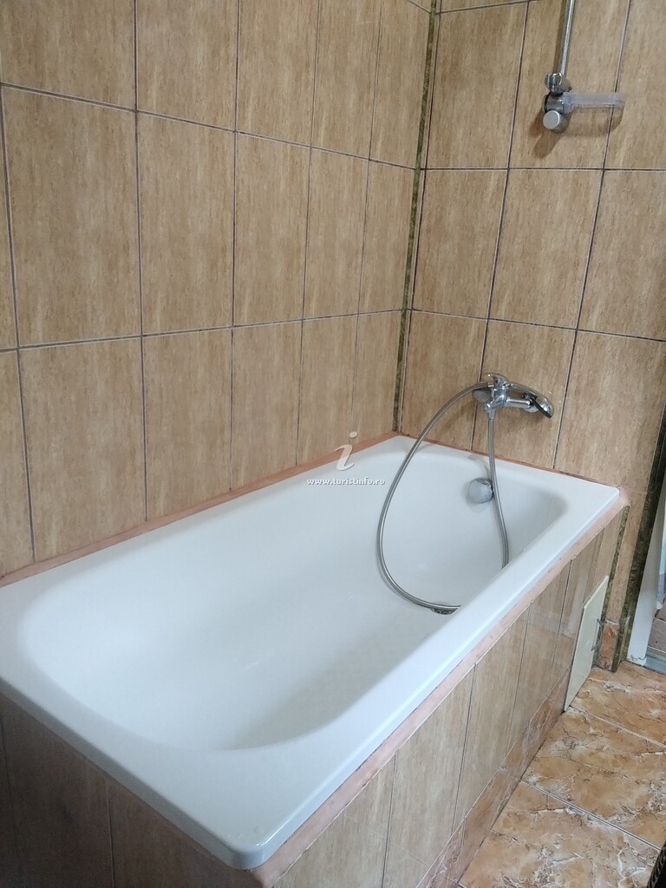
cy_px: 444
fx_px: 513
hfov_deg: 66.0
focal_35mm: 20
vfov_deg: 81.7
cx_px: 333
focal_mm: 3.49
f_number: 2.45
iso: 120
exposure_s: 1/60
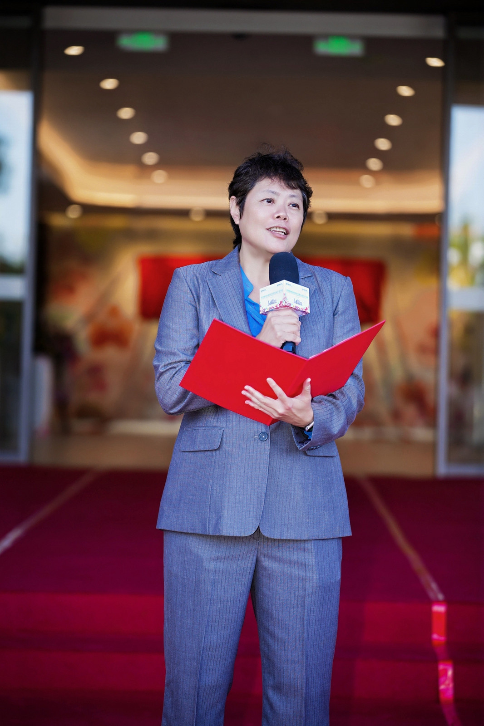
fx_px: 2374
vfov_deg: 17.4
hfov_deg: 11.6
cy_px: 363
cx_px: 242
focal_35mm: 118
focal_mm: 117.7
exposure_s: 1/160
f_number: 2.8
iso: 125
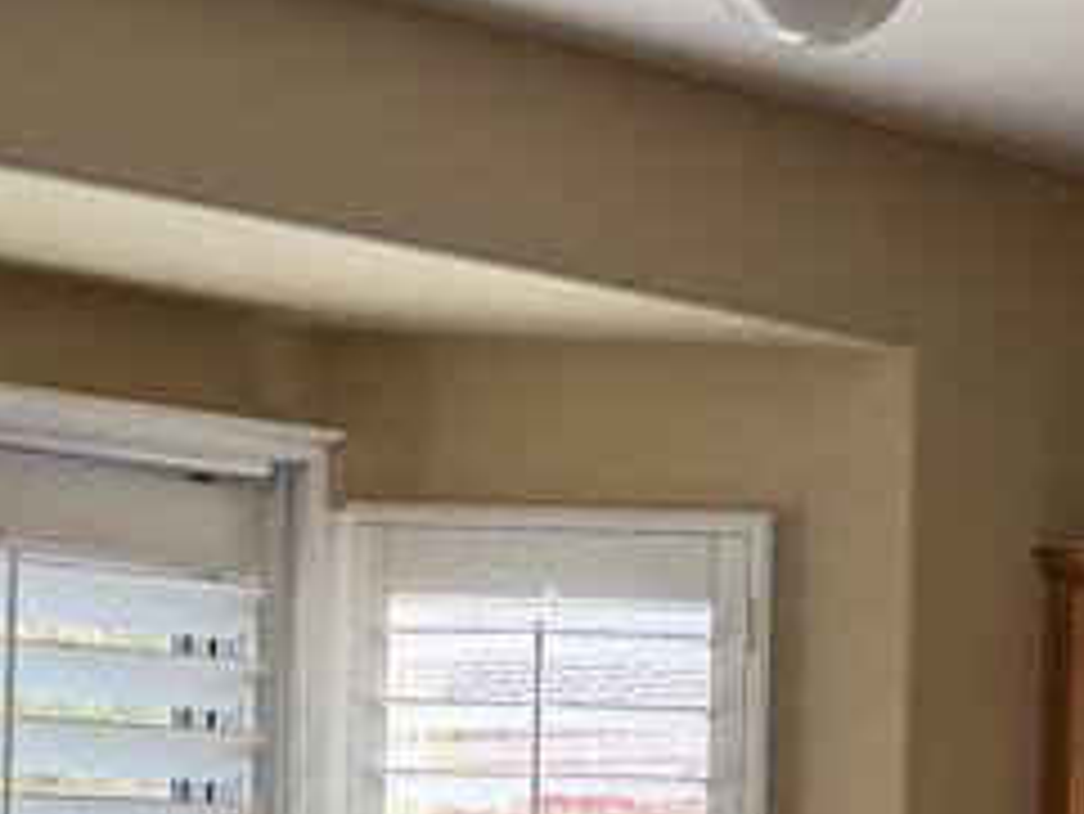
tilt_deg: +0.1
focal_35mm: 102
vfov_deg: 14.2
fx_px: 3196
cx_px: 1210
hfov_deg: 18.5
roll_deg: -1.4
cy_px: 922
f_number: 1.78
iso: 100
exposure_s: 1/121
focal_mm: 6.76
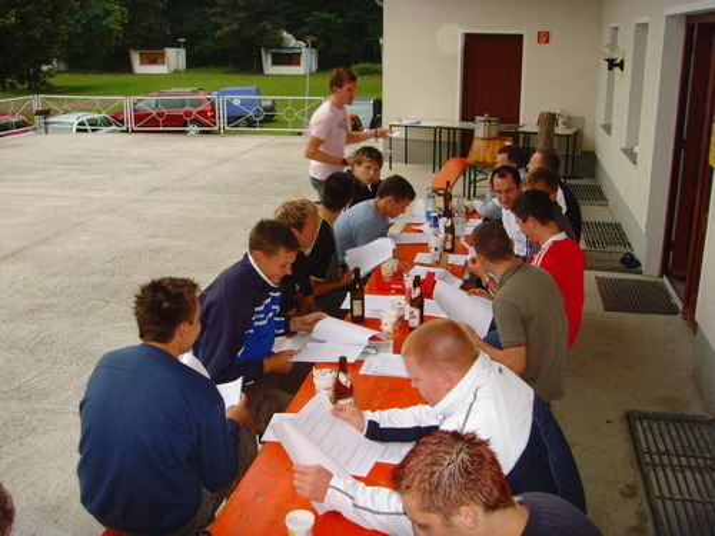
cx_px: 358
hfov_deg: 47.9
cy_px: 268
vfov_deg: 36.8
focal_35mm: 39
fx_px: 806
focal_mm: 6.6
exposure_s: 1/45
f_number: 3.5
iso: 200
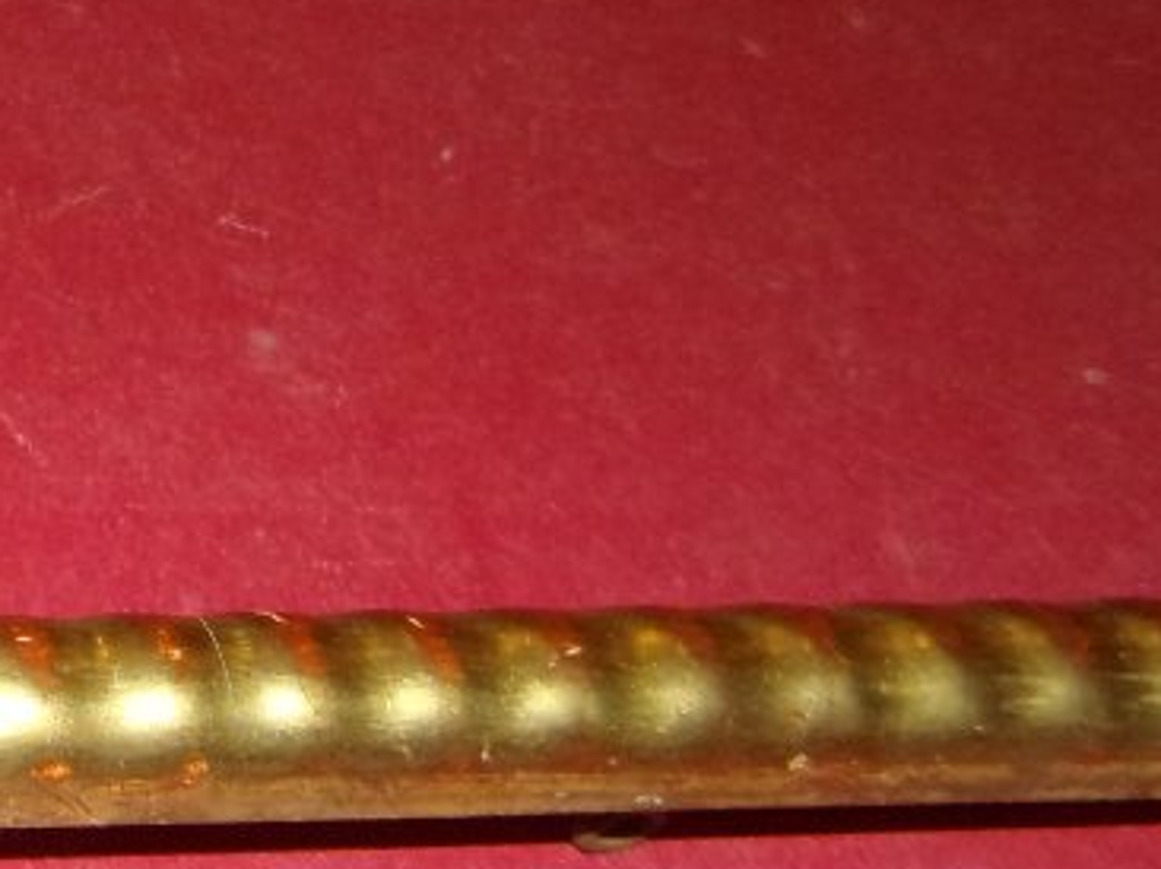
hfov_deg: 21.7
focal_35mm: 82
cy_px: 86
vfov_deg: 17.7
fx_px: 2748
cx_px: -308
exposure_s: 1/34
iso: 200
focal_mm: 4.5
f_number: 3.5
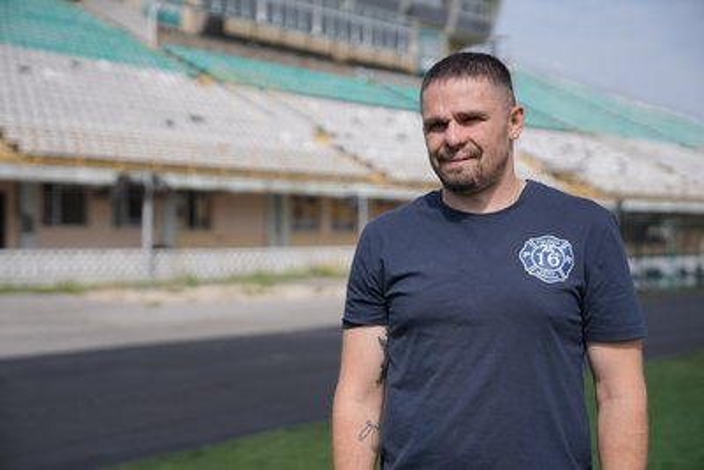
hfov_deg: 35.0
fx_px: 1115
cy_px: 235
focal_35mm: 57
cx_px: 352
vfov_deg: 23.8
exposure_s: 1/3200
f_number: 2.8
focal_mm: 57
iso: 125
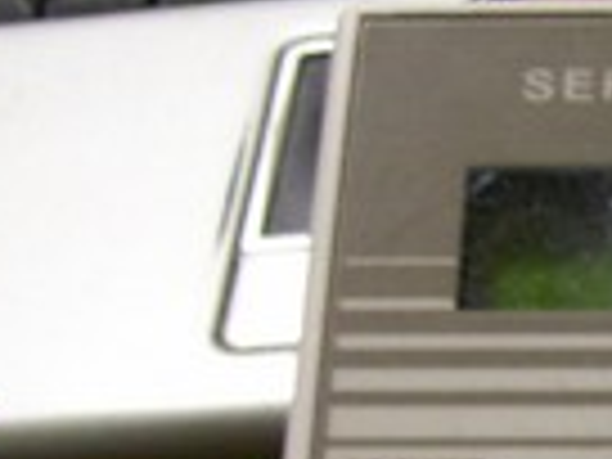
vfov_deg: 11.4
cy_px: 608
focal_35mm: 126
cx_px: 790
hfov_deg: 15.0
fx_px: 2228
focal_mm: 6
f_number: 2.7
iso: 160
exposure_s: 1/8
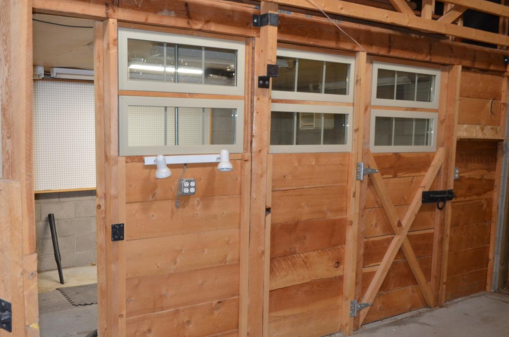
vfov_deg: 36.6
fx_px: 508
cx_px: 194
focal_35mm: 36
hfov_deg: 52.7
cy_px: 190
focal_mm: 18
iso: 800
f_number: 3.5
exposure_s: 1/60
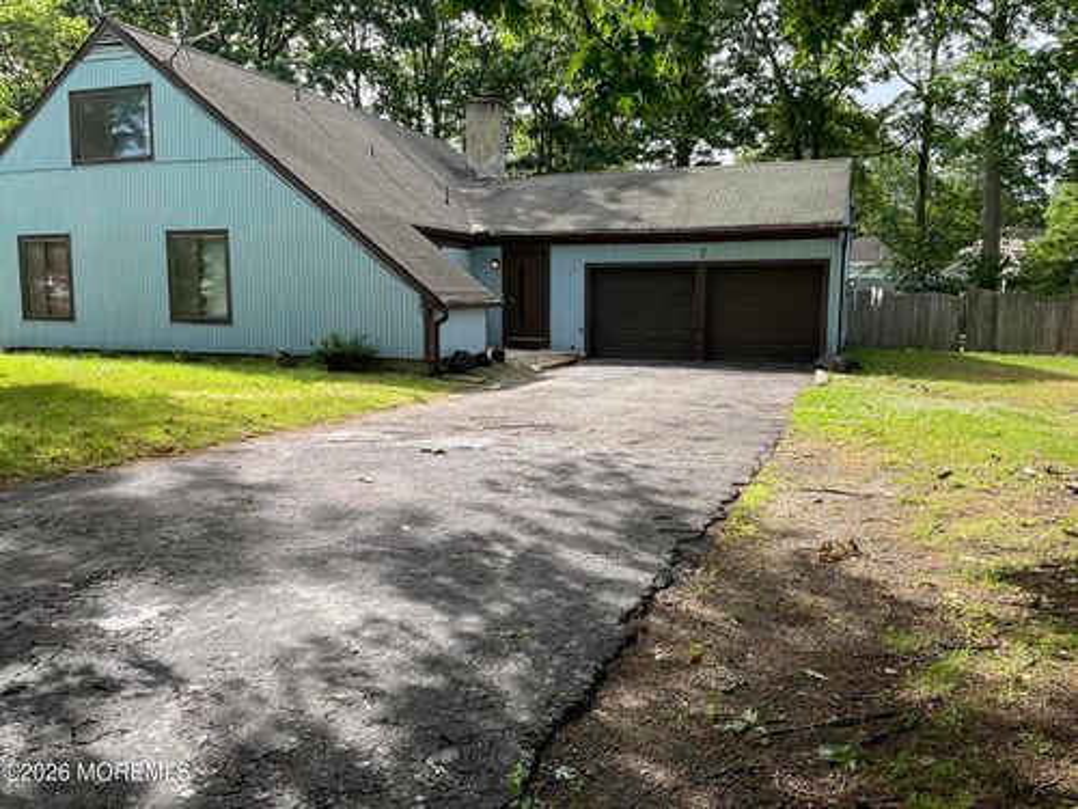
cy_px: 404
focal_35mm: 29
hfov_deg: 61.7
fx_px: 903
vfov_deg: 48.2
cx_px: 539
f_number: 1.8
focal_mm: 3
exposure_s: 1/586
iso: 16
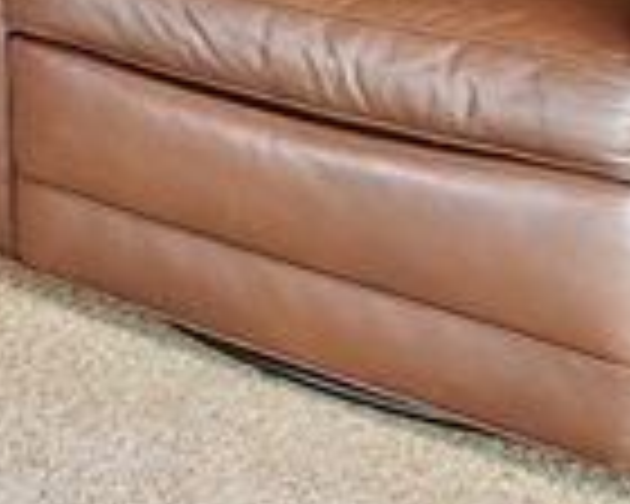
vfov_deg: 11.9
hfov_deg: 11.9
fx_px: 1920
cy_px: -727
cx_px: -1152
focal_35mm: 103
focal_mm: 10
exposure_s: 1.3
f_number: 7.1
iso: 400
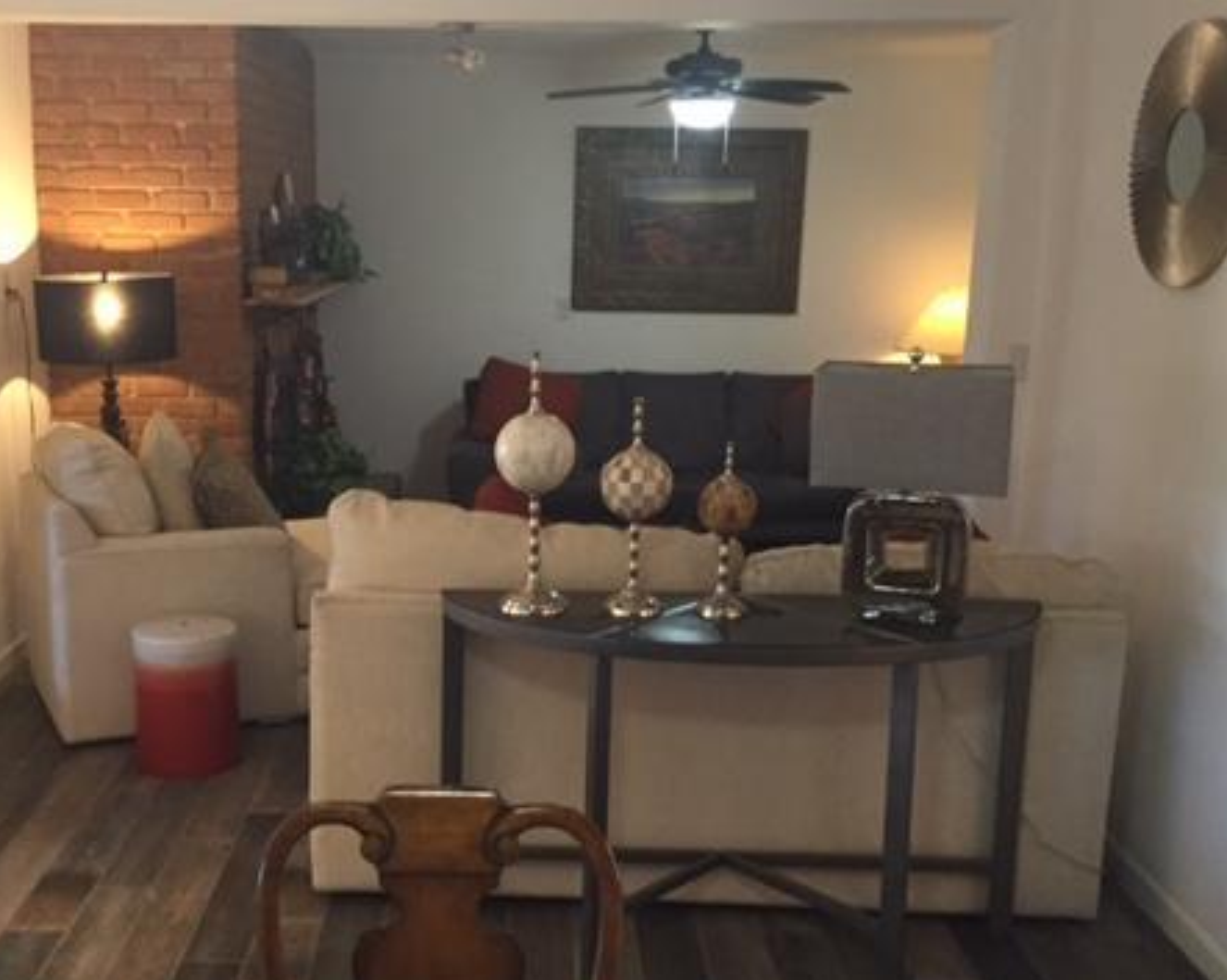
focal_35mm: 41
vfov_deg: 36.4
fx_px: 1488
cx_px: 475
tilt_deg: -13.1
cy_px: 530
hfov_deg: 44.5
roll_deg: -1.4
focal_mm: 4.15
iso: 200
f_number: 2.2
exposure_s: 1/30
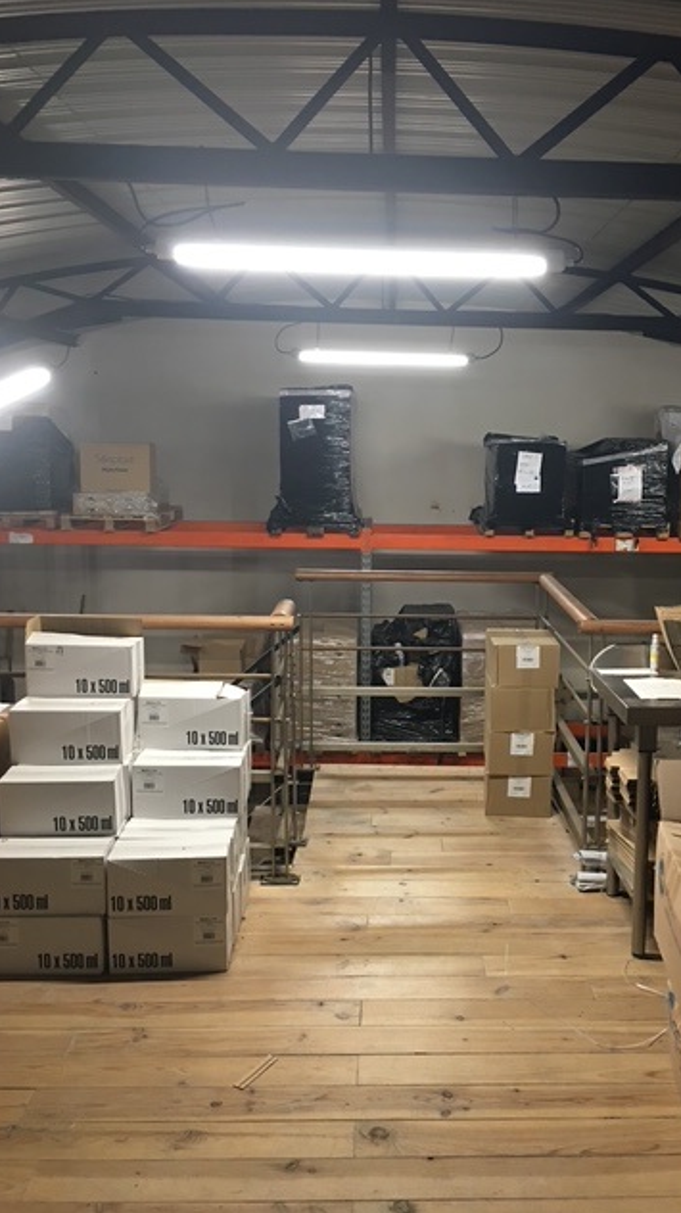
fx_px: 1028
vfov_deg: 61.0
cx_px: 424
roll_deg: -2.9
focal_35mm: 32
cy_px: 606
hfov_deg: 36.4
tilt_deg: -8.5
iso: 80
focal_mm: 4.15
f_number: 2.2
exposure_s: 1/17
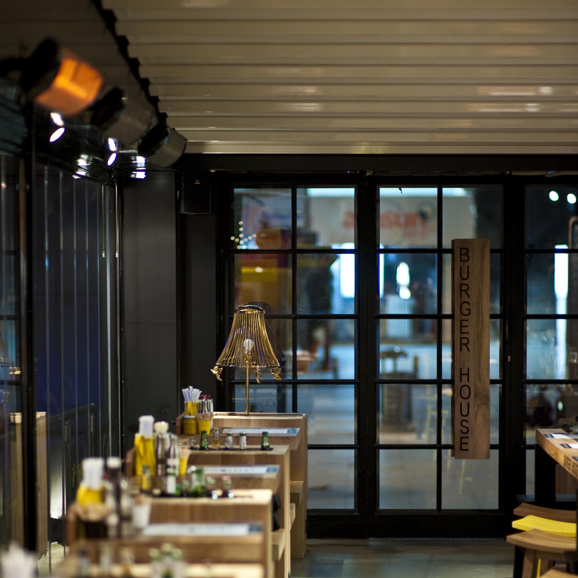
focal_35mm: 109
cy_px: 408
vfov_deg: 15.9
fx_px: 2059
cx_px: 288
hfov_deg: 16.0
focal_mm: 85
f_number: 1.4
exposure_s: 1/60
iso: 200
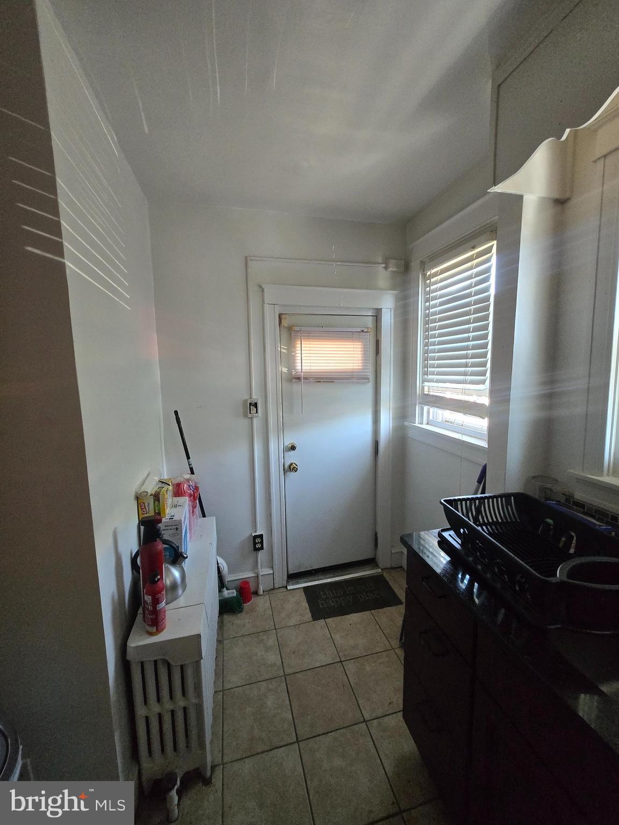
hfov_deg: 89.9
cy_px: 412
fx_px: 310
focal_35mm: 13
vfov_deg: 106.2
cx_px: 310
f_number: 2.2
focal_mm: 1.7
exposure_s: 1/60
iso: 400
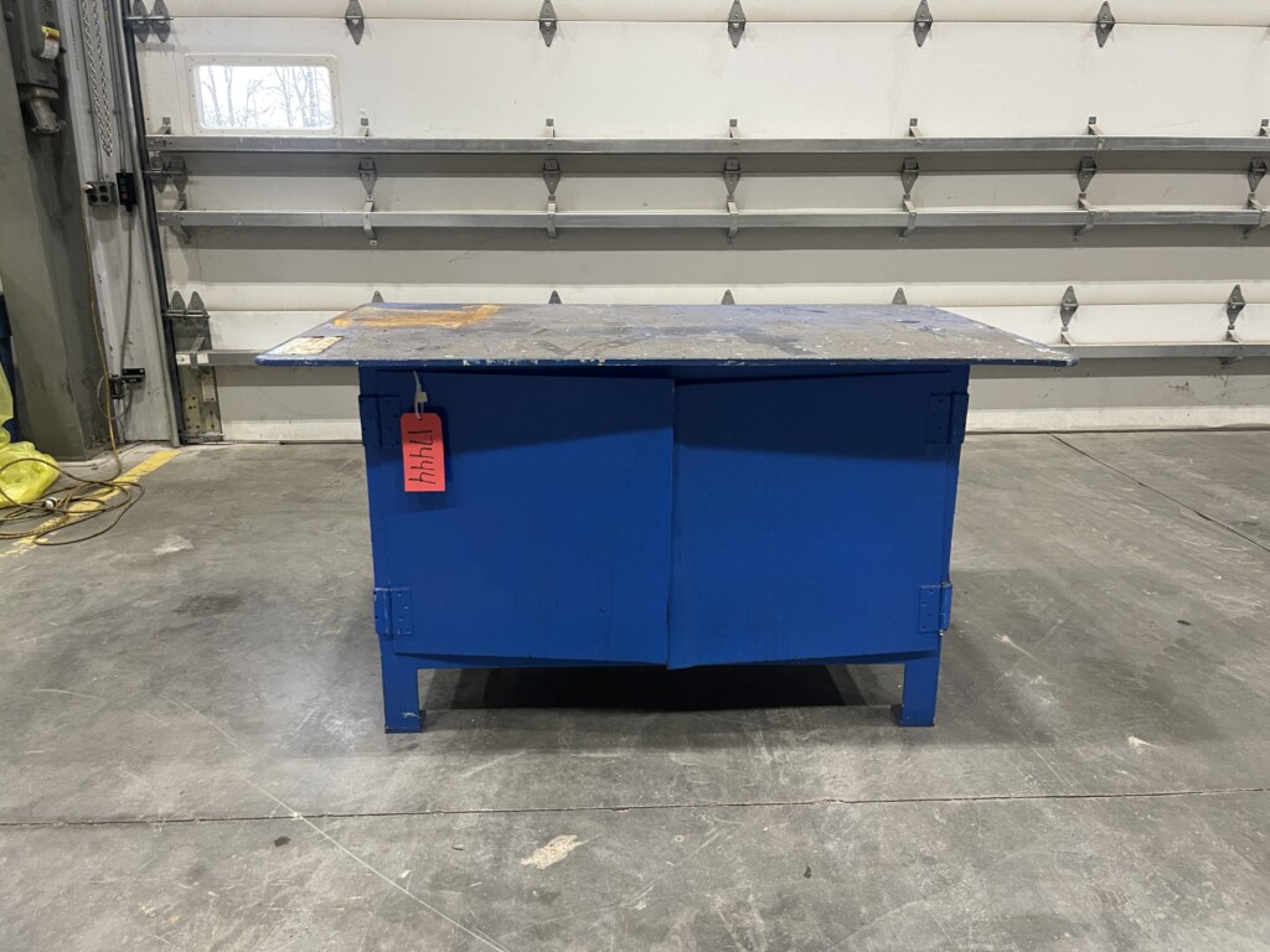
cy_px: 476
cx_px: 635
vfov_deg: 54.9
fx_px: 917
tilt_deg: -17.2
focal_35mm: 25
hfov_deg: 69.4
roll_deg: +0.1
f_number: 1.6
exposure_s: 1/60
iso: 400
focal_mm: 5.1
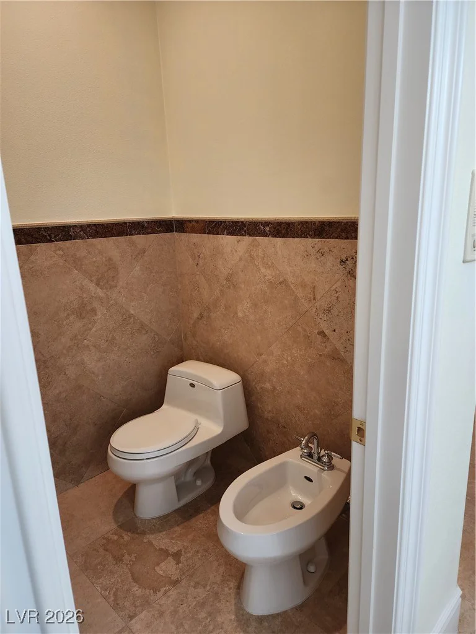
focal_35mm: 23
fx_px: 422
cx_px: 238
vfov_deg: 73.9
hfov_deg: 58.9
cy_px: 317
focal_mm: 6.4
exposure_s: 1/120
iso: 320
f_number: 1.8
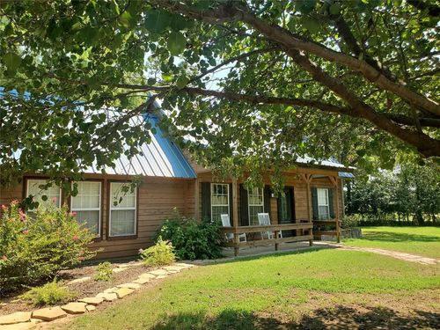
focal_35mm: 26
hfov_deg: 67.3
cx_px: 220
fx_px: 330
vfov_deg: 53.1
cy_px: 165
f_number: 2.4
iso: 50
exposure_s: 1/445
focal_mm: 4.3
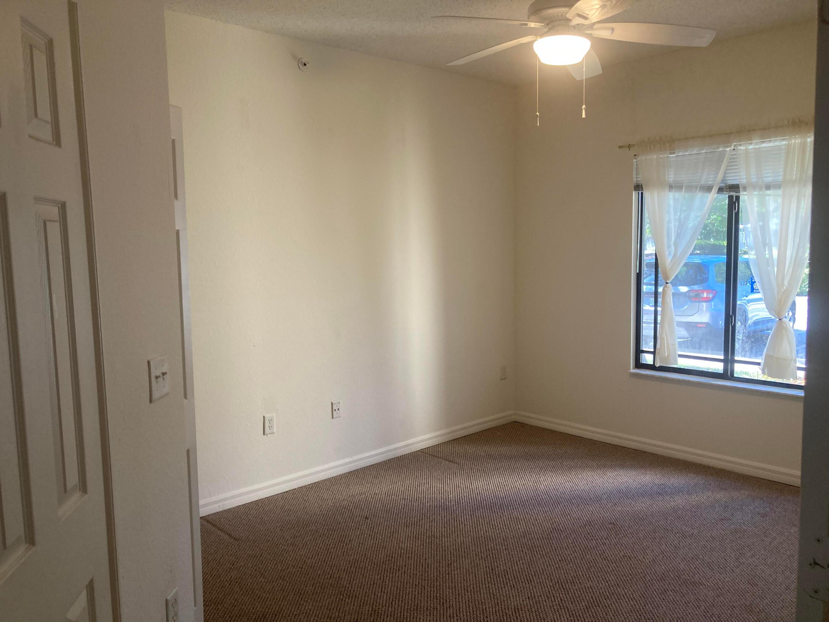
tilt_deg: -5.2
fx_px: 671
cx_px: 414
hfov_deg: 63.4
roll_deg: +0.0
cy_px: 311
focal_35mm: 28
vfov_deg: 49.7
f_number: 1.8
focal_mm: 3.99
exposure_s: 1/60
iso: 125
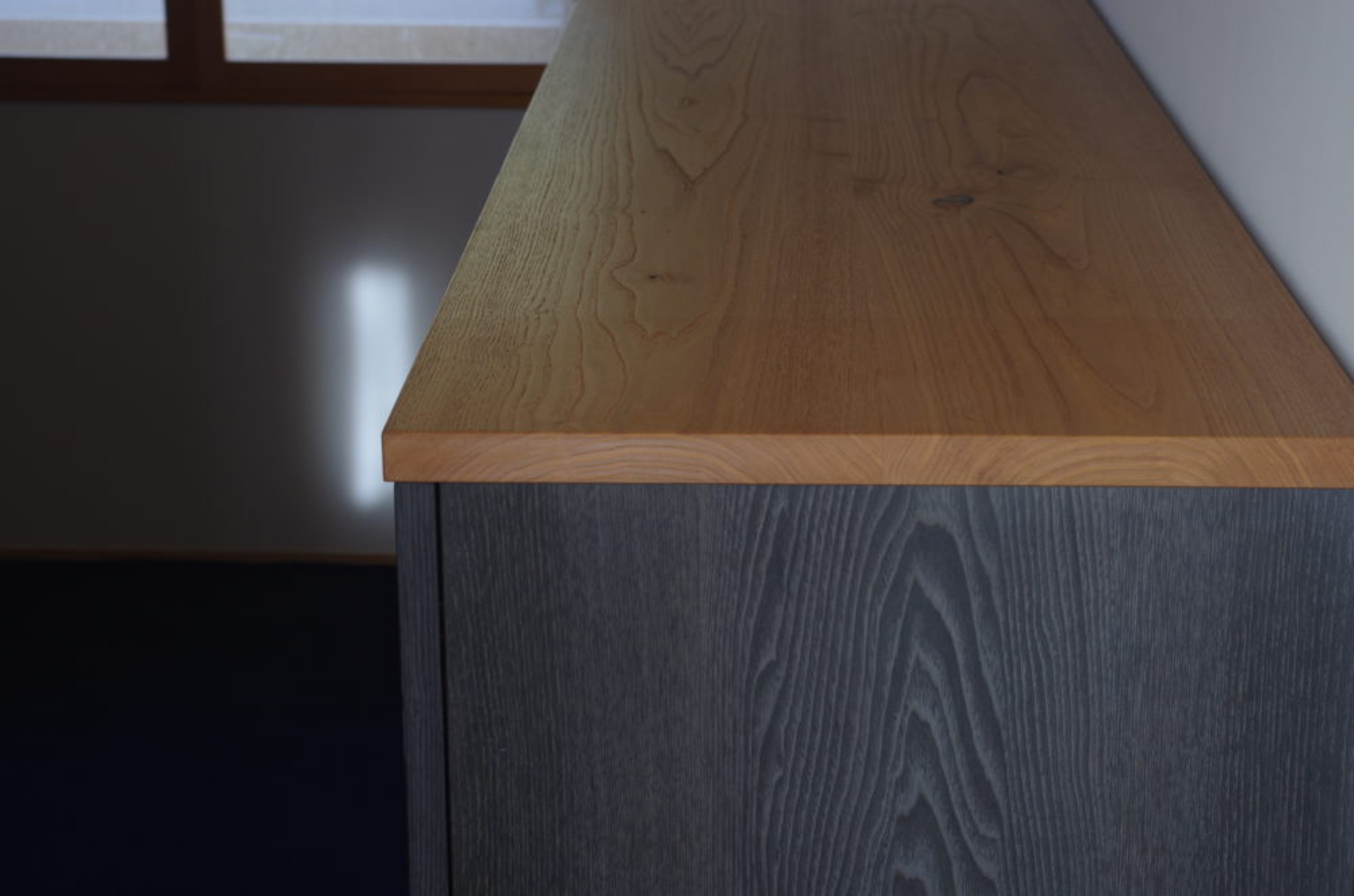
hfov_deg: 29.9
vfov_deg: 20.1
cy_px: 448
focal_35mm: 68
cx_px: 677
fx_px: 2533
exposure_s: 1/15
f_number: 8
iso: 400
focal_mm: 45
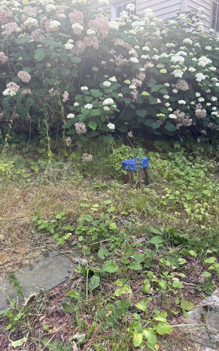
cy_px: 177
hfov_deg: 44.3
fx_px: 267
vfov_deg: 66.5
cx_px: 132
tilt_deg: -13.8
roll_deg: +1.4
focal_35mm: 28
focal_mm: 5.96
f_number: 1.6
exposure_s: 1/129
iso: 32
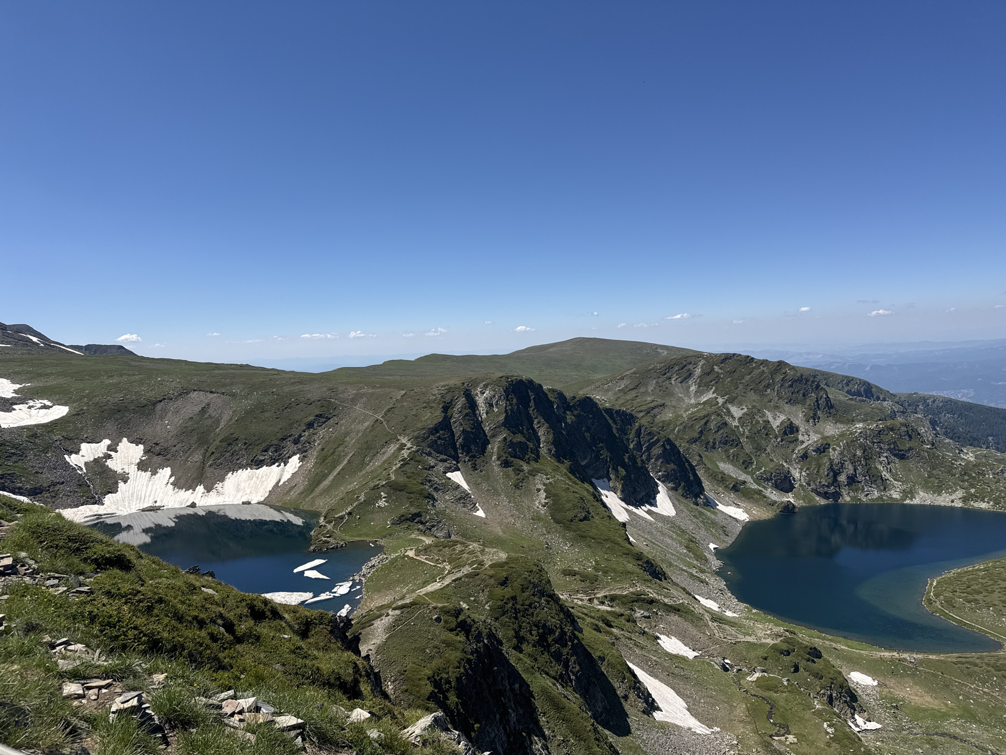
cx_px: 503
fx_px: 697
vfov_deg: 56.8
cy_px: 378
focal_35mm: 24
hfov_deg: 71.6
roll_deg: +2.7
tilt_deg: -2.9
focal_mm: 6.76
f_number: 1.78
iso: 80
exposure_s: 1/5814
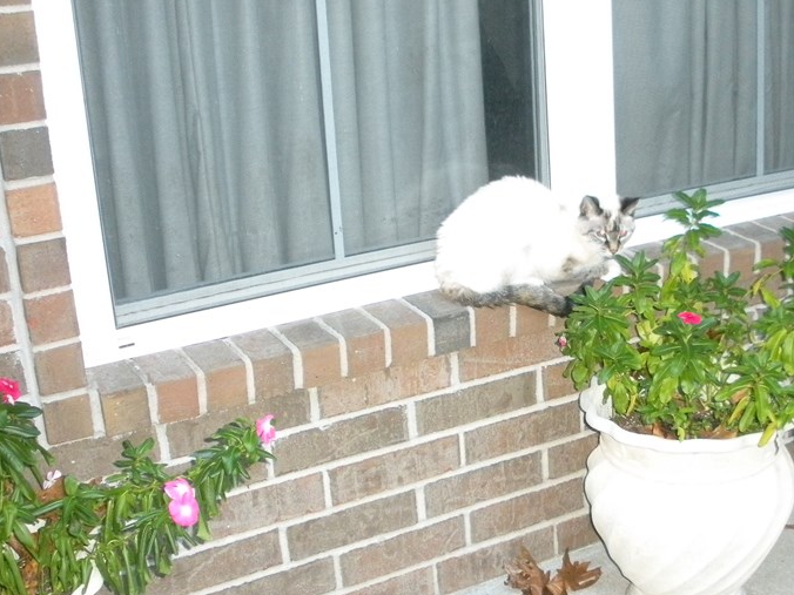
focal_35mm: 53
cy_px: 291
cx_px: 532
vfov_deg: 27.5
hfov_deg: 35.8
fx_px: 1216
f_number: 3.5
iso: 400
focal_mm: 6.3
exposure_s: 1/60
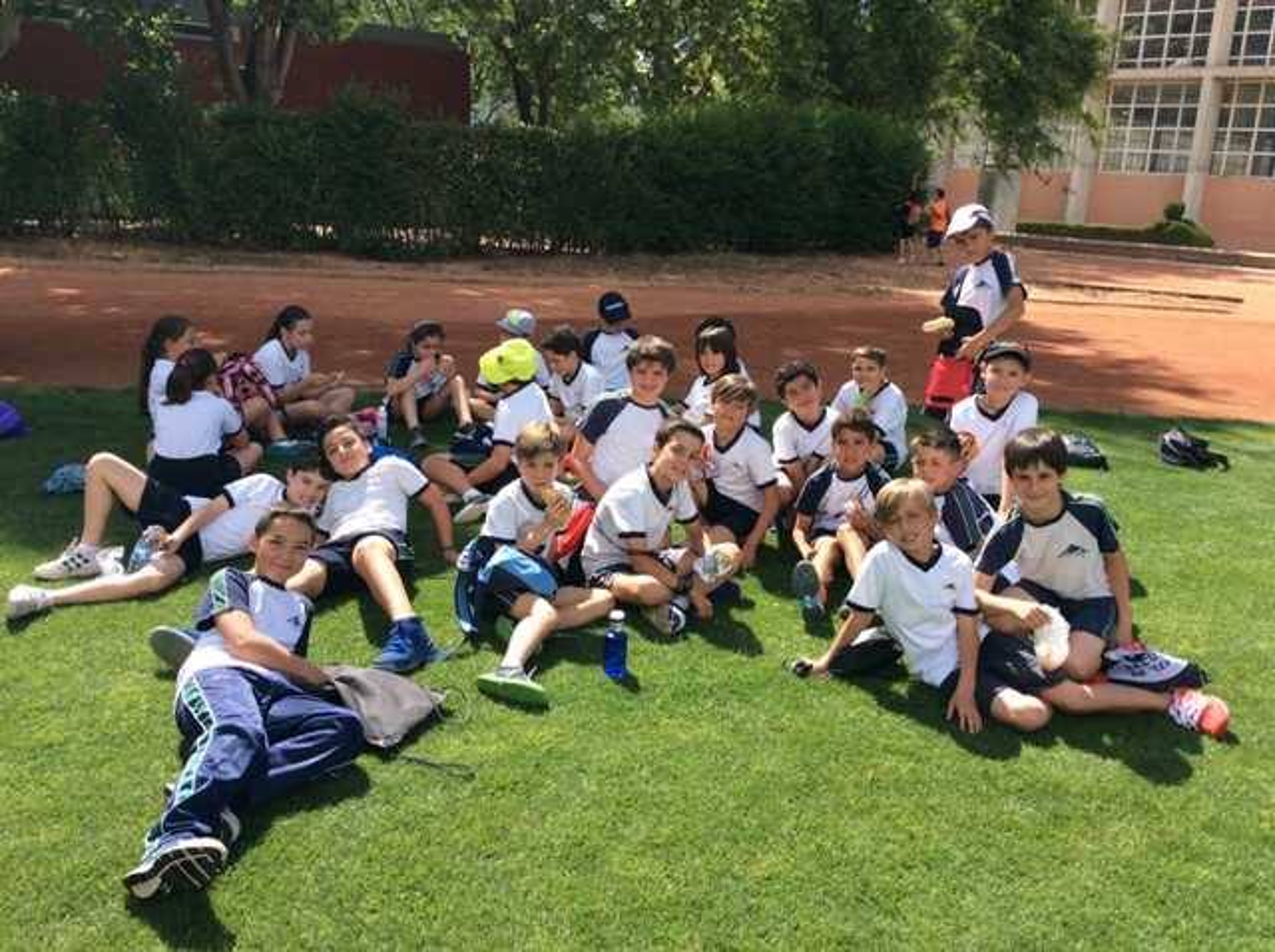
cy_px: 476
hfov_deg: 56.9
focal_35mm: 32
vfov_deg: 44.1
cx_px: 638
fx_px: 1177
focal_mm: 3.3
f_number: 2.4
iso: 32
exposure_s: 1/794
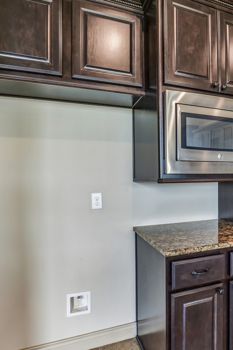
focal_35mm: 22
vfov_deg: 78.6
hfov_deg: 56.1
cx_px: 153
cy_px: 180
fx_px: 214
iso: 500
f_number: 11
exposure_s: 1/10
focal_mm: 14
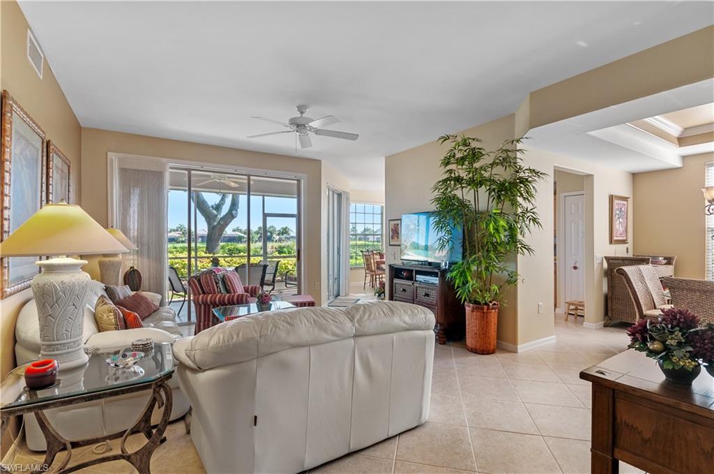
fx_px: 327
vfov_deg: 71.9
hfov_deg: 95.1
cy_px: 237
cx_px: 357
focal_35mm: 16
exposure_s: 1/6
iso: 200
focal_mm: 11
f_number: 8
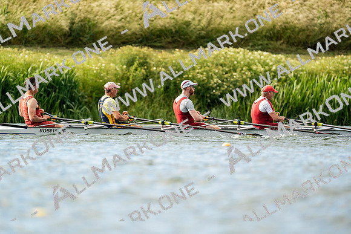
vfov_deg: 2.3
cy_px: 117
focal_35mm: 600
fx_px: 5851
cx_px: 176
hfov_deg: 3.4
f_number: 6.3
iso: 400
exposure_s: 1/2000
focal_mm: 600
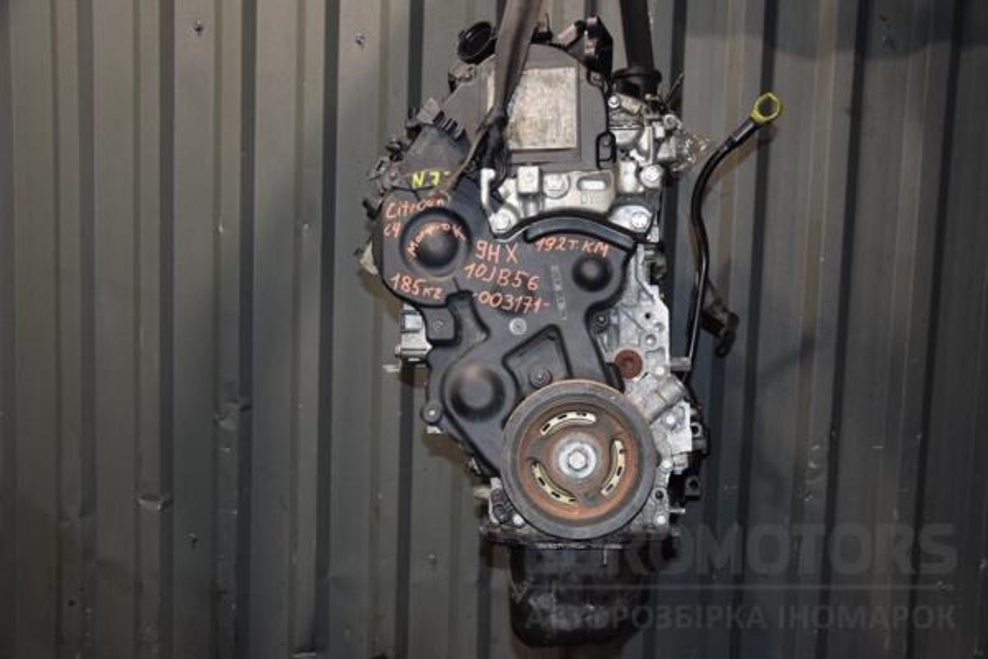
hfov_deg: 53.1
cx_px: 494
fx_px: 988
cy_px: 330
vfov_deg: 36.9
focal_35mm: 36
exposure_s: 1/60
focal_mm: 24
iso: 800
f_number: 5
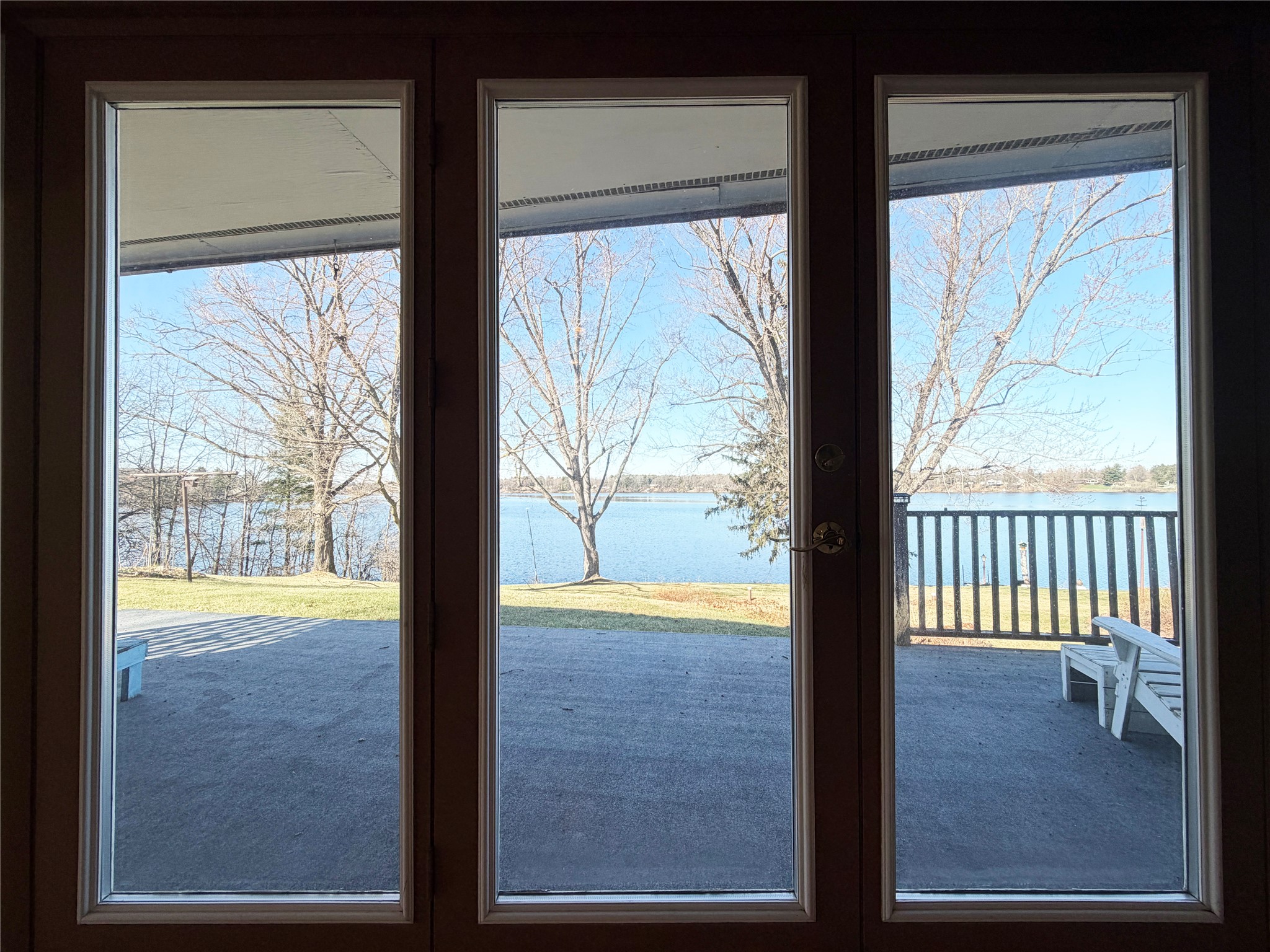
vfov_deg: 85.7
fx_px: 514
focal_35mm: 14
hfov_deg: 102.1
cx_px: 635
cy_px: 476
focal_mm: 2.22
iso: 50
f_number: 2.2
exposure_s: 1/502
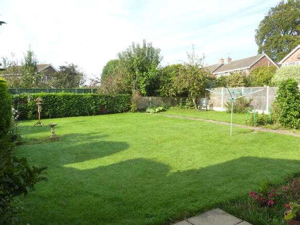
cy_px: 112
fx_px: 217
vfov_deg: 54.9
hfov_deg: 69.4
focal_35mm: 25
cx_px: 150
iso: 125
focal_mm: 4.1
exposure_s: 1/250
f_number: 4
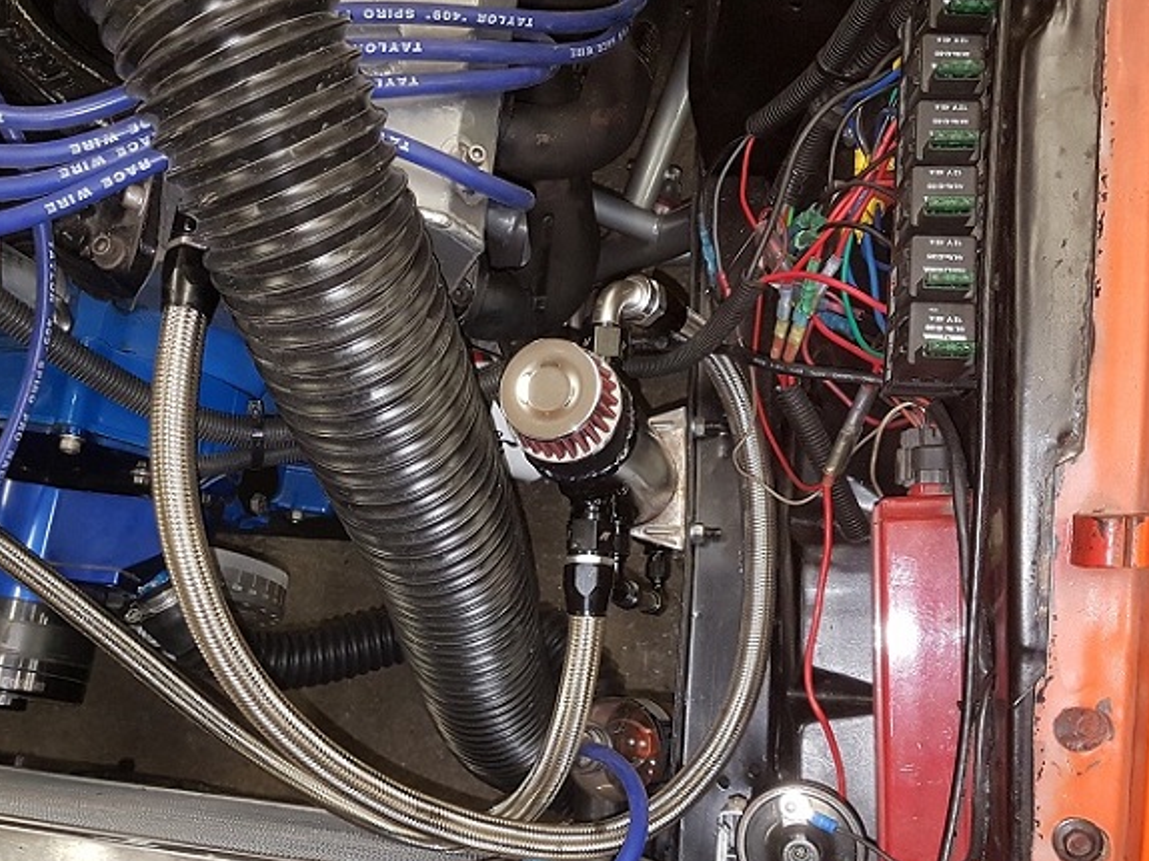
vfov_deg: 41.5
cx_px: 470
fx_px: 1128
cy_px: 525
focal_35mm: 34
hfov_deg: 53.7
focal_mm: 4.2
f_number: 1.7
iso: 160
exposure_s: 1/50
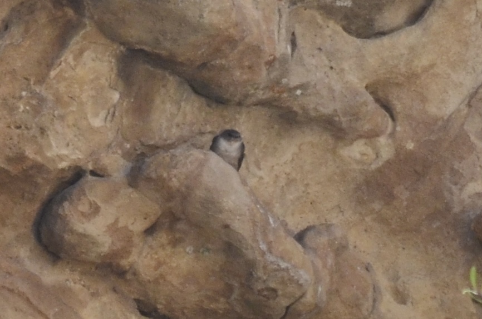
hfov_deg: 4.6
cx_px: 241
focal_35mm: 450
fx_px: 6014
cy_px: 160
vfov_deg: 3.0
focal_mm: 300
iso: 640
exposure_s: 1/250
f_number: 11
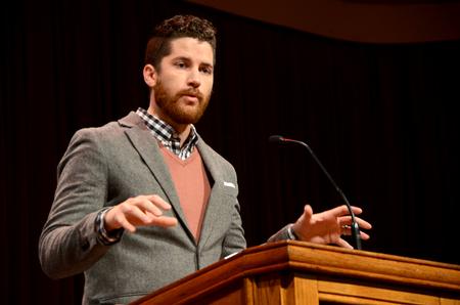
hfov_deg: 13.1
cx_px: 230
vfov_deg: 8.7
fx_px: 2008
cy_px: 152
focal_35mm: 158
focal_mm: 105
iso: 1250
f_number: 5.6
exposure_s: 1/60
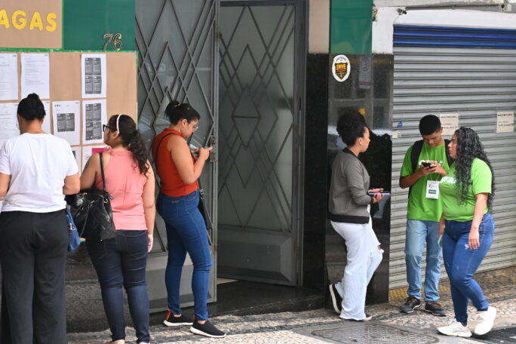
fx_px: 1100
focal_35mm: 77
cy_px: 122
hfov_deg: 26.3
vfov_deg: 17.7
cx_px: 179
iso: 800
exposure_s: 1/125
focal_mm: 35
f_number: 4
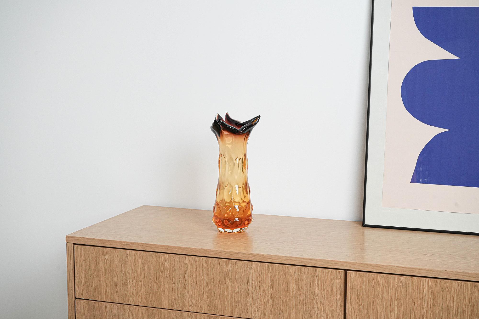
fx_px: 931
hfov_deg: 28.8
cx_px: 240
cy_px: 160
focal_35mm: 70
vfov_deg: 19.5
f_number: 9
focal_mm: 70
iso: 2500
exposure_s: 1/80
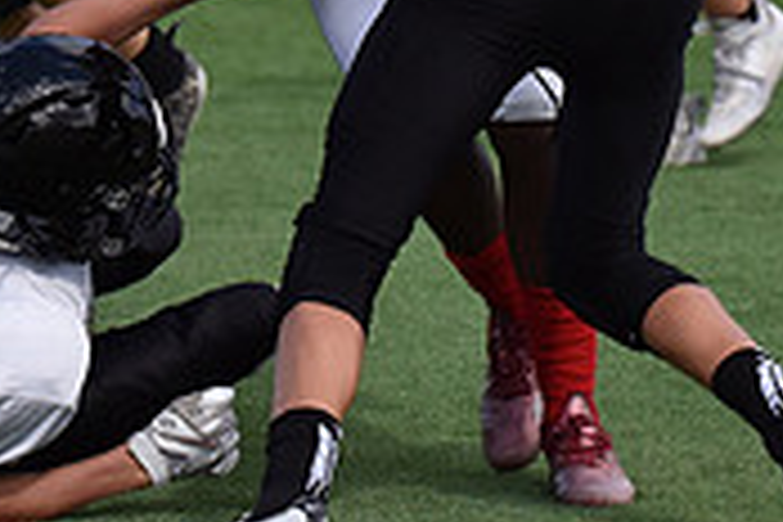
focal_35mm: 501
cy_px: -281
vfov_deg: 2.7
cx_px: 513
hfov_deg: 4.1
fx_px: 10896
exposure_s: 1/4000
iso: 800
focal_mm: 150
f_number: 5.6
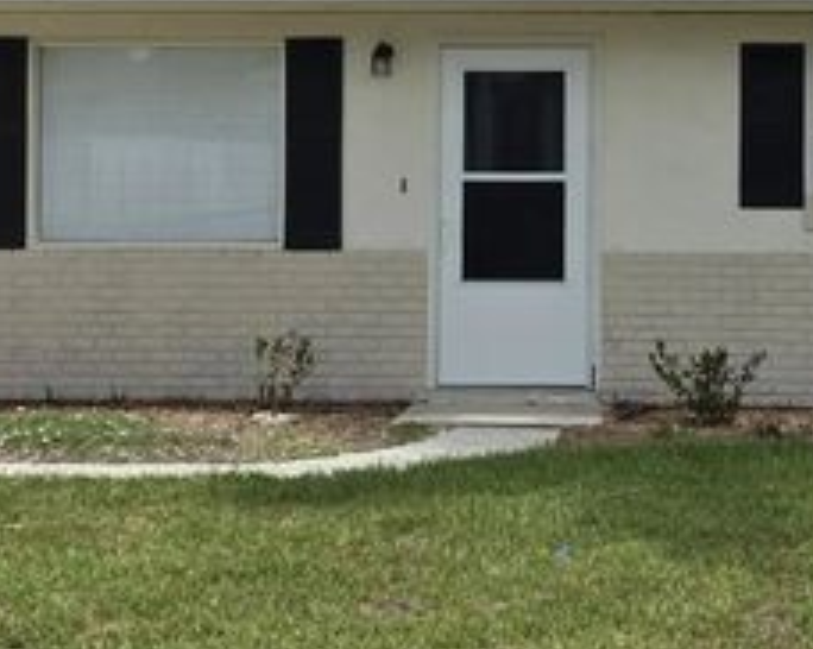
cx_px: 581
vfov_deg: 15.1
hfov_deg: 18.9
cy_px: 143
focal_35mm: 101
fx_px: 2428
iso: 80
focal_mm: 6.3
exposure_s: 1/7626
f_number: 1.7
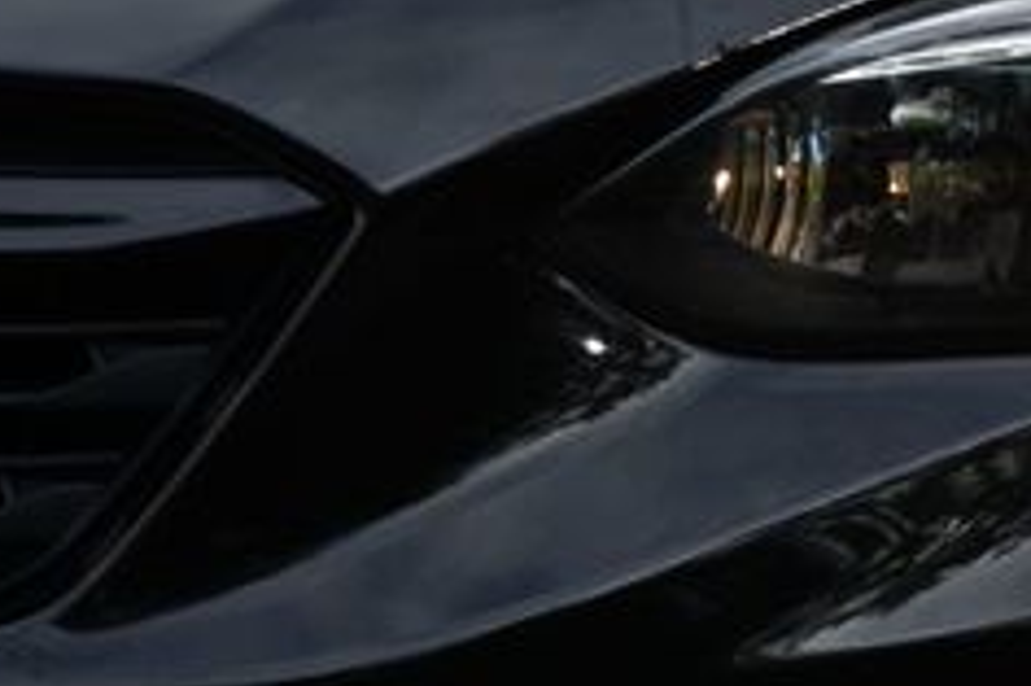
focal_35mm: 447
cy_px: 153
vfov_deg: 3.1
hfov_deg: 4.6
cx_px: 1328
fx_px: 12792
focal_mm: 110
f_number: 8
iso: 160
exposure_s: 1/250
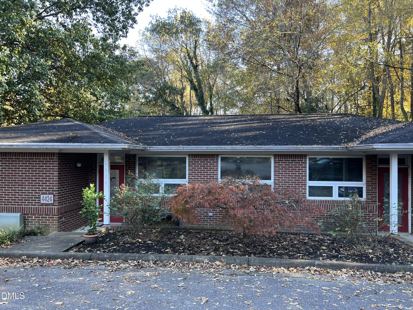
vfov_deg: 53.1
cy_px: 155
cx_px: 206
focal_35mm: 26
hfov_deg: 67.3
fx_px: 310
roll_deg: -0.6
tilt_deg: -0.4
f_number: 1.5
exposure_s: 1/121
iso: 50
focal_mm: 5.7
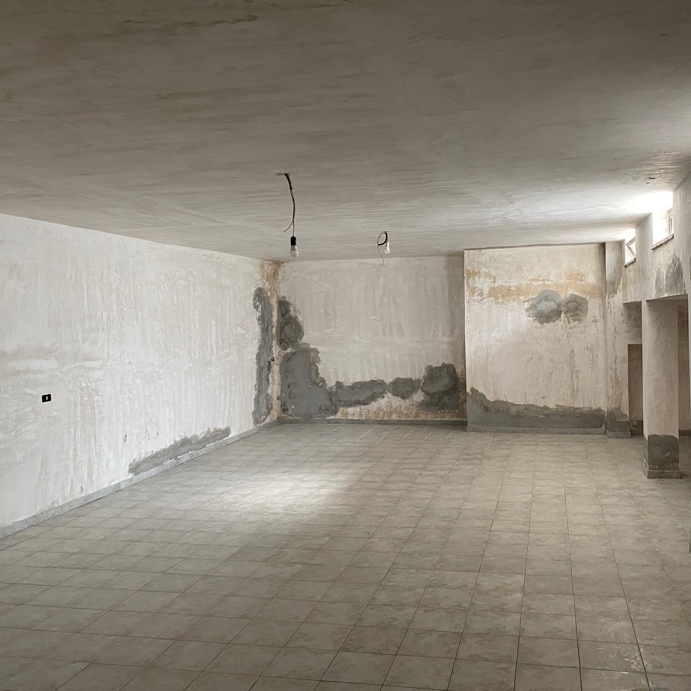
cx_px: 405
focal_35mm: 31
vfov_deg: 52.5
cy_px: 349
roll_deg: +1.5
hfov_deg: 52.3
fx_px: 700
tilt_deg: -1.5
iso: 320
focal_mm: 4.25
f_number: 1.8
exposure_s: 1/50
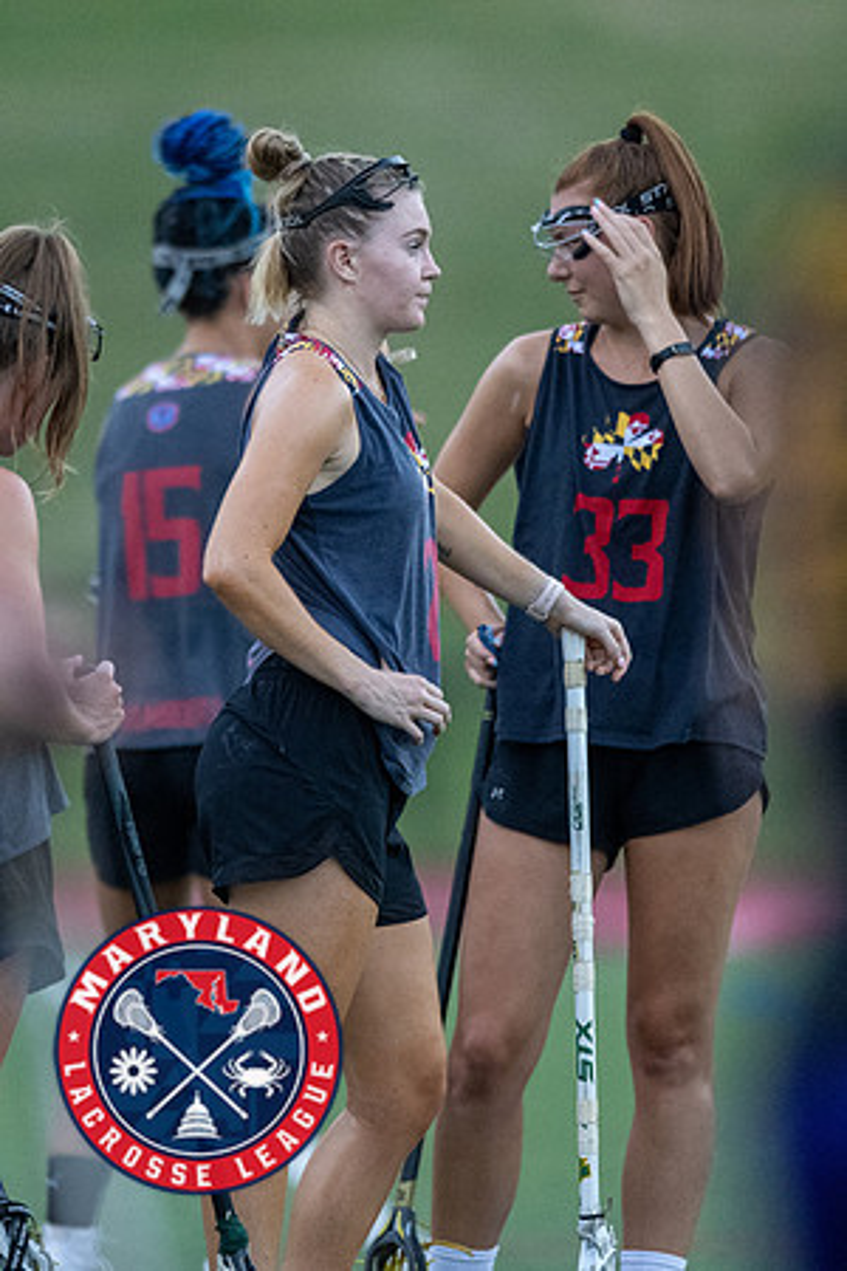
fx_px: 27537
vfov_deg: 2.6
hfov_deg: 1.8
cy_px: 489
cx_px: 356
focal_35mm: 780
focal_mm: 400
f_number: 2.8
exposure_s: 1/1000
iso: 5600
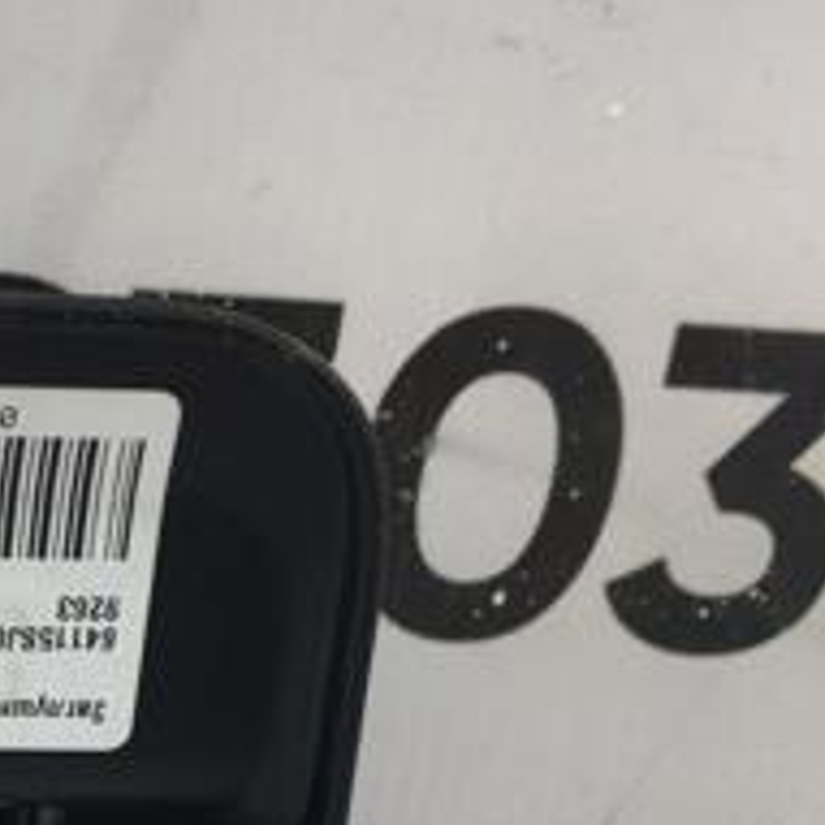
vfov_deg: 19.1
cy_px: 985
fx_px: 2319
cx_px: -177
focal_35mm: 86
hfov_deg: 19.0
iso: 25
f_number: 2.2
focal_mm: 4.15
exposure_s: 1/50
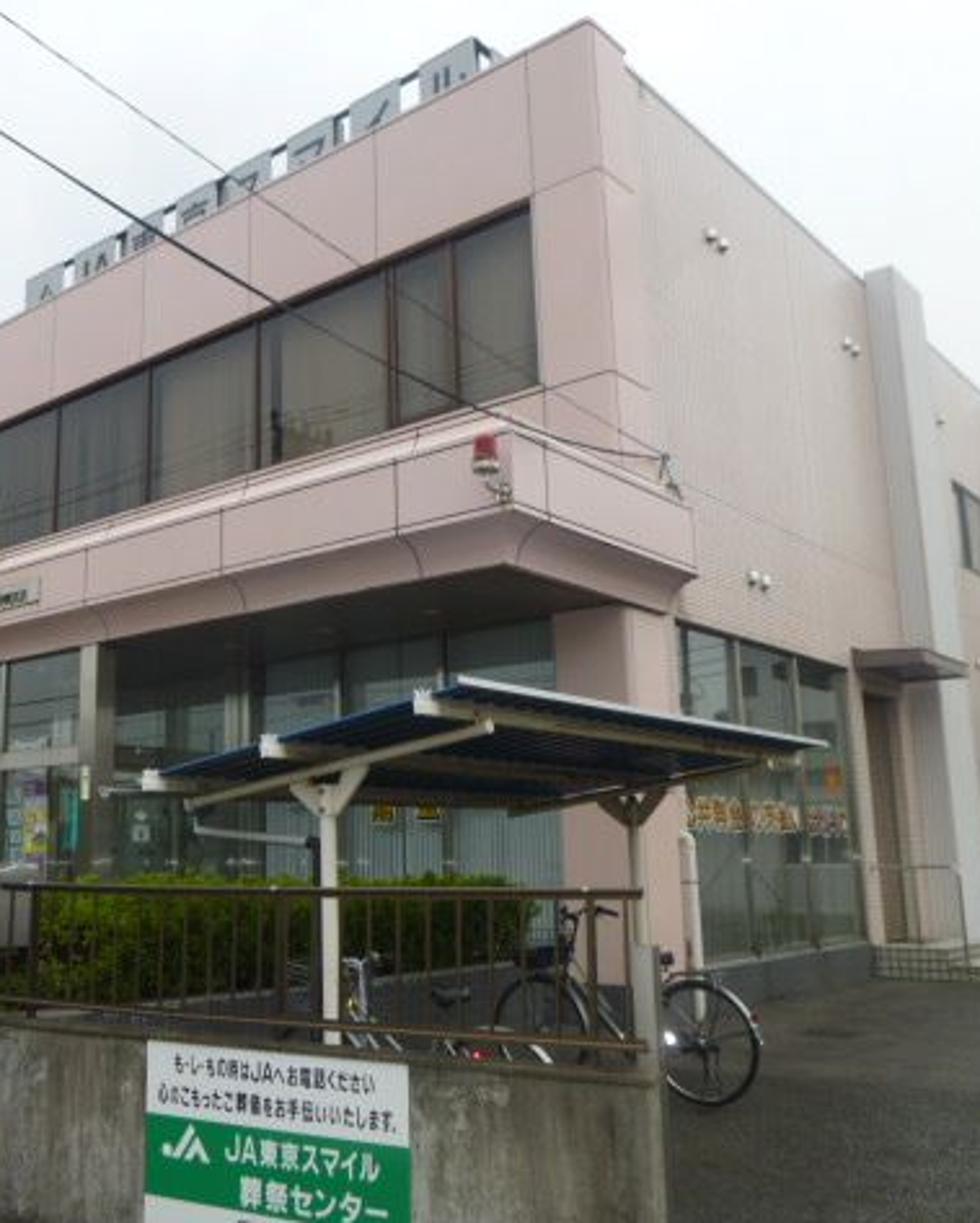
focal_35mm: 33
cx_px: 266
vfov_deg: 54.2
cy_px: 610
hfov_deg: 43.4
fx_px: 1195
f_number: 3.1
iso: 100
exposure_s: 1/125
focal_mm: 4.5
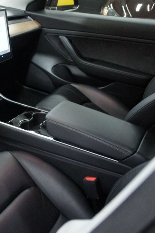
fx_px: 265
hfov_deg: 29.3
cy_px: 116
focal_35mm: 41
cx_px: -17
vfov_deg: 47.4
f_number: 3.5
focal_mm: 18
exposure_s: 1/40
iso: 1600
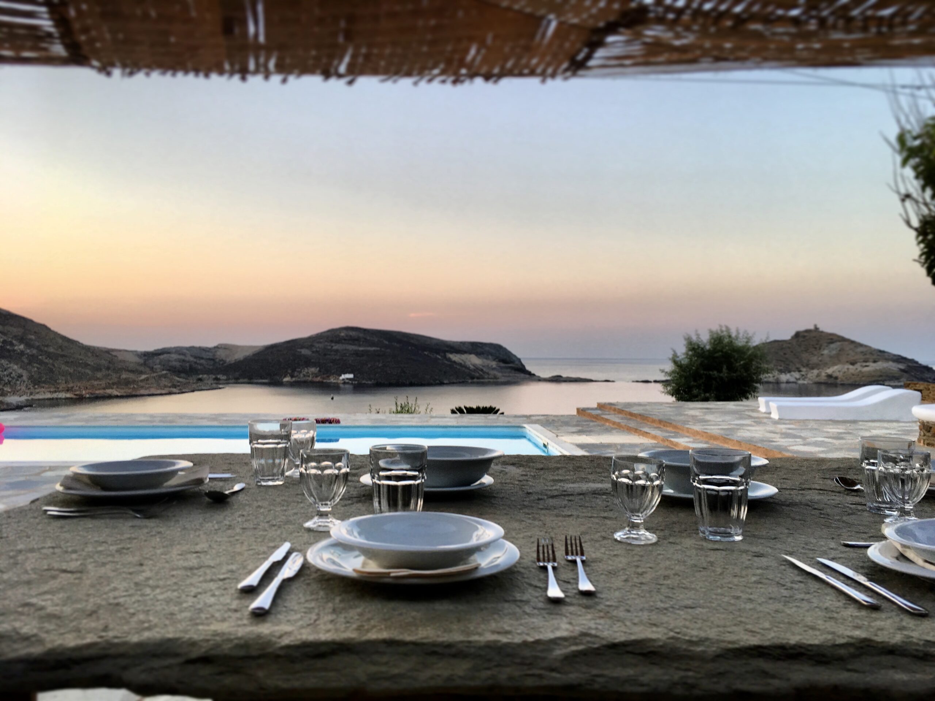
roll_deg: +0.2
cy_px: 350
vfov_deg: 48.2
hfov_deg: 61.7
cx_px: 468
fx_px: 783
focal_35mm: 29
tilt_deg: -0.9
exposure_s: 1/100
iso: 32
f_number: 2.2
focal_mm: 4.15
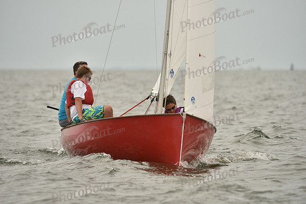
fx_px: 3401
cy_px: 102
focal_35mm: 400
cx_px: 153
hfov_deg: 5.2
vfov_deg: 3.4
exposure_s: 1/1250
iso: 320
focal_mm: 400
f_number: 6.3
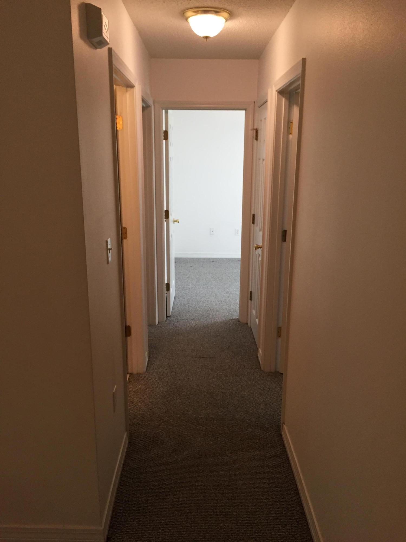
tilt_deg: -10.2
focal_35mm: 29
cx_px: 203
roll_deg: -0.2
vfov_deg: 61.7
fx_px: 454
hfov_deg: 48.2
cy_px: 271
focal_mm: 4.15
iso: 80
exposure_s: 1/33
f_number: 2.2
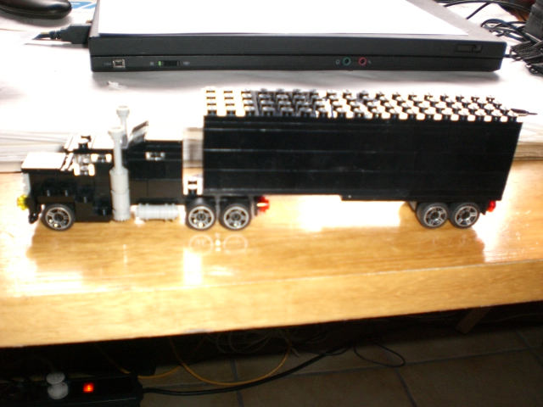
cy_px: 204
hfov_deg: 49.0
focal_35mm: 38
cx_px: 272
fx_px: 596
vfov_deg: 37.7
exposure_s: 1/60
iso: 200
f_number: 3.1
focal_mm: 6.3
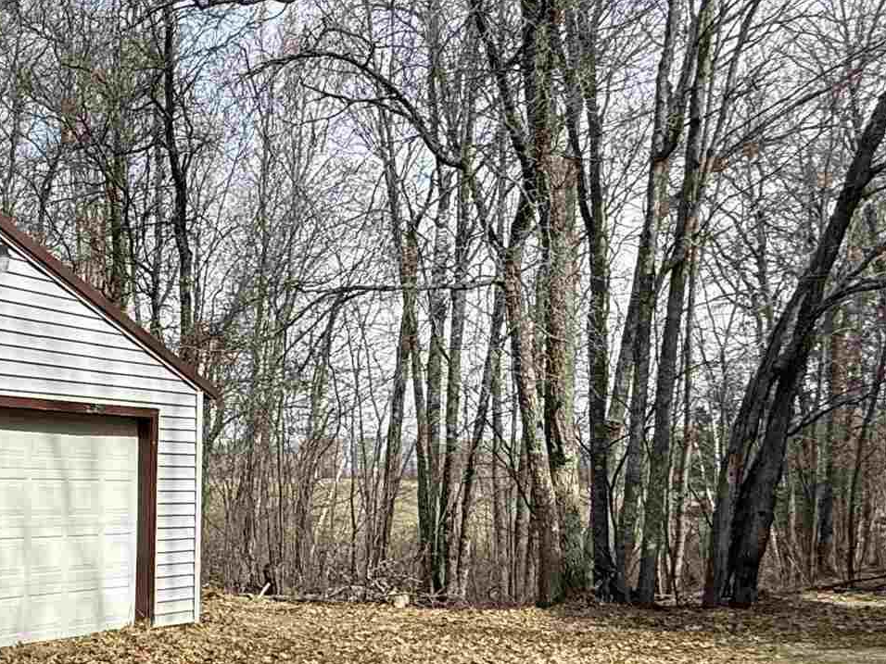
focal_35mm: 45
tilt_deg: -1.1
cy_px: 528
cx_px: -206
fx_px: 1152
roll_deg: -0.4
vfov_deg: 31.4
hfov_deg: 33.3
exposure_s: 1/1534
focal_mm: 2.22
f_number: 2.2
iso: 50
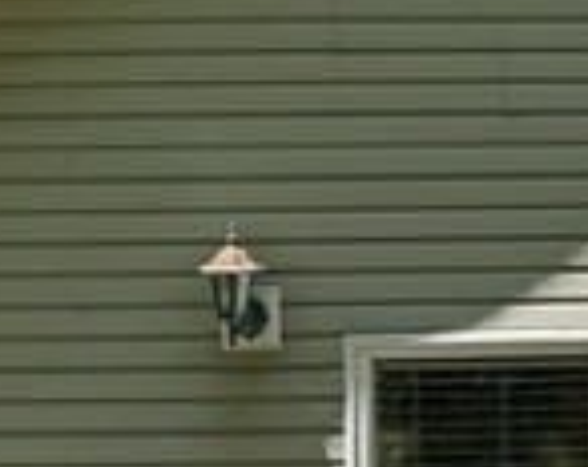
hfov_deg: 16.6
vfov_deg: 14.8
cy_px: 125
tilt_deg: -0.5
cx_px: 934
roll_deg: +0.8
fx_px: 1788
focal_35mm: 103
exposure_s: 1/1541
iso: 80
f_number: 1.78
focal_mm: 6.86
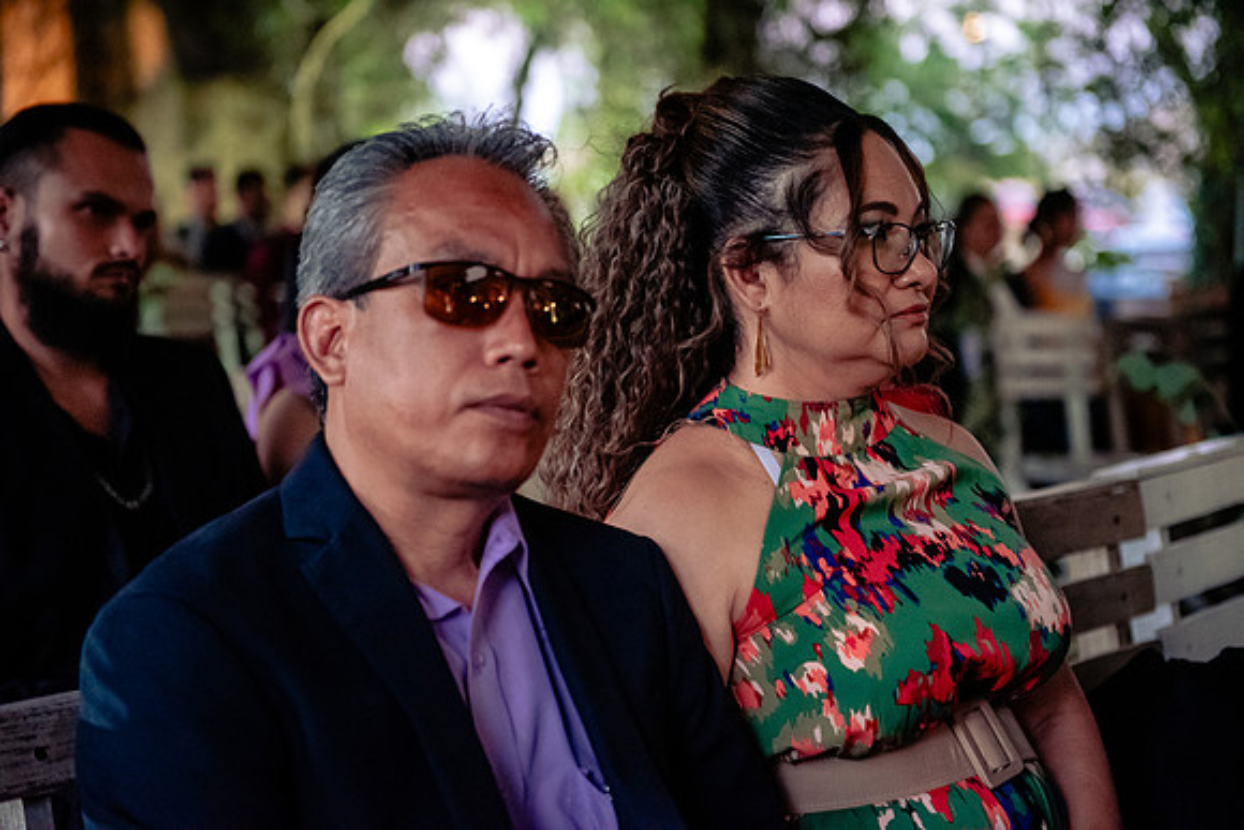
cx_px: 622
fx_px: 2419
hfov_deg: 28.8
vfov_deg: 19.5
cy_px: 415
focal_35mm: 70
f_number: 2.8
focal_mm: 70
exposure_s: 1/125
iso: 6400
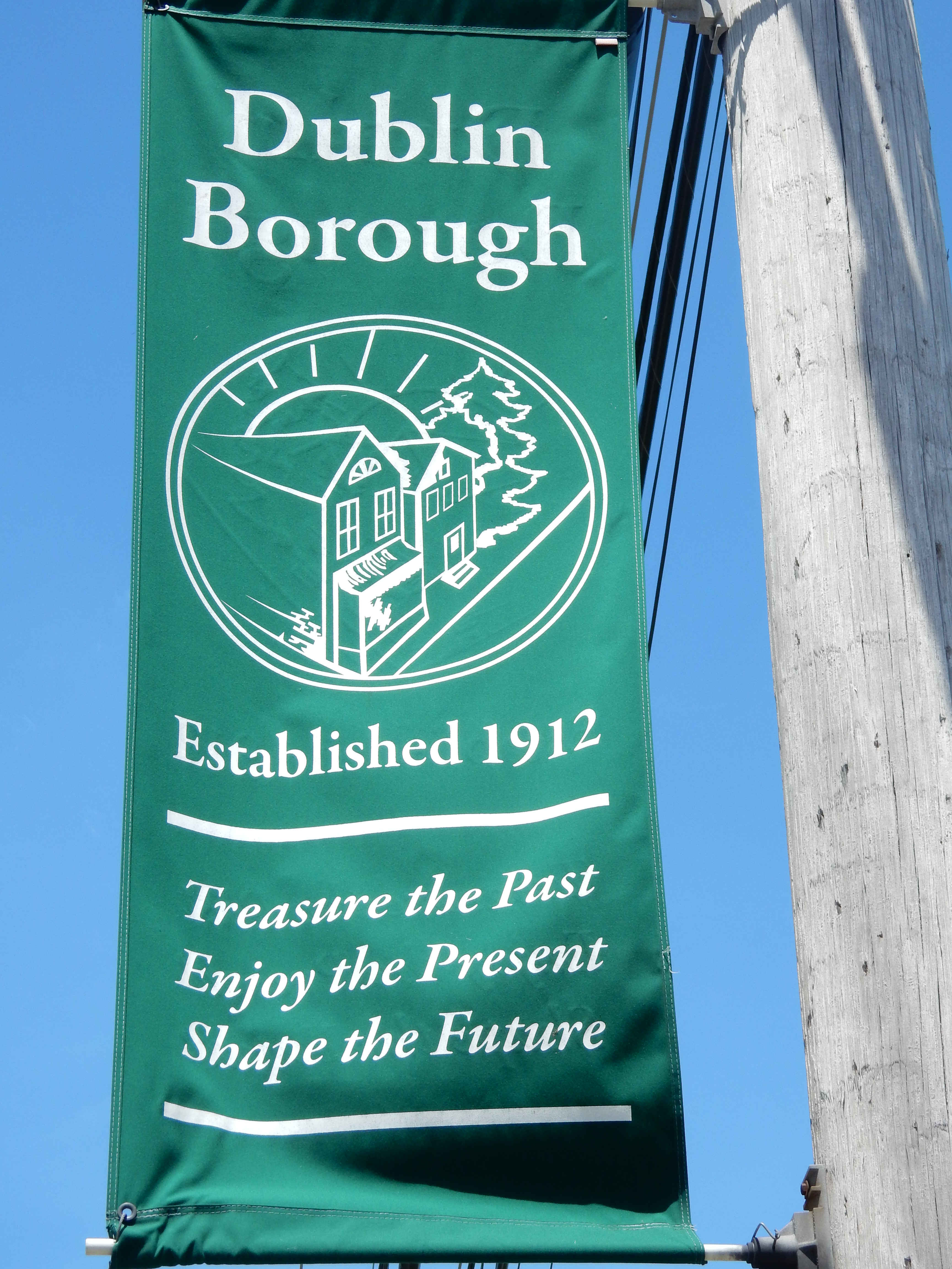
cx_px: 476
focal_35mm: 99
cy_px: 634
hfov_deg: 14.9
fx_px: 3630
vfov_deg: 19.8
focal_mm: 17.6
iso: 125
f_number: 5.3
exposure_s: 1/500
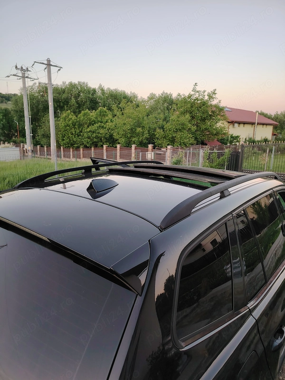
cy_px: 190
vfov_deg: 71.6
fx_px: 263
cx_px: 142
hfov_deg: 56.8
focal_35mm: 24
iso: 157
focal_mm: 5.25
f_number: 1.75
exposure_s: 1/50
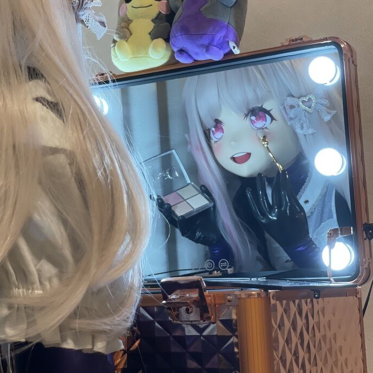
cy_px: 154
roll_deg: +3.2
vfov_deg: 25.3
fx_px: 829
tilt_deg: +10.3
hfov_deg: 25.4
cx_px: 187
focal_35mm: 68
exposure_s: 1/50
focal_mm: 6
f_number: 2
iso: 200
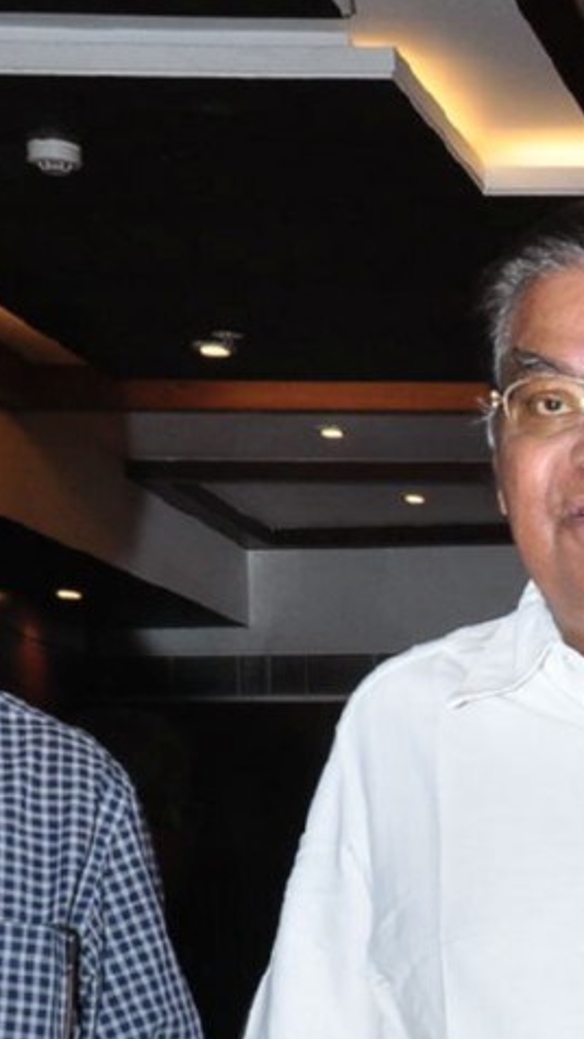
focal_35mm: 109
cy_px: 1521
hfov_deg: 10.5
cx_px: 1009
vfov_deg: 17.7
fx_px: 3003
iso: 500
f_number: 10
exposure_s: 1/125
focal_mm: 22
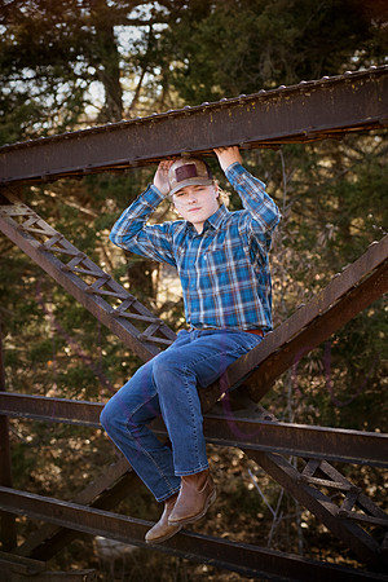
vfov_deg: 20.4
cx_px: 194
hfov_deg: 13.7
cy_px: 291
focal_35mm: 100
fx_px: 1617
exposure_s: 1/640
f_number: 5
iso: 800
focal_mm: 100
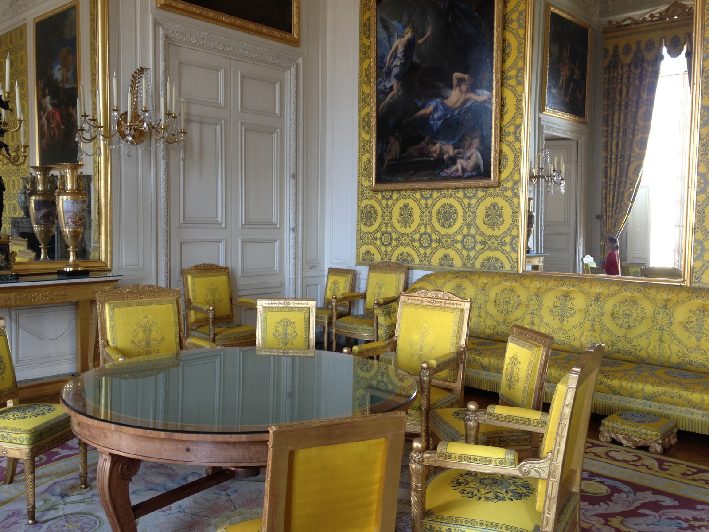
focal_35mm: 35
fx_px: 717
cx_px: 354
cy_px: 266
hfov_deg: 52.6
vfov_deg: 40.7
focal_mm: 4.28
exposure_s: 1/20
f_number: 2.4
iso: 50
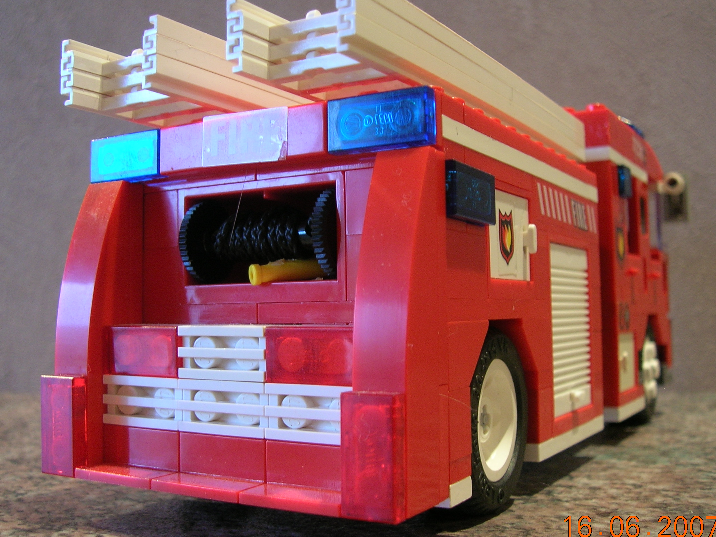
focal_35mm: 41
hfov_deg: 45.8
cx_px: 348
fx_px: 848
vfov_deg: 35.1
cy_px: 270
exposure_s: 1/3.9
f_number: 2.9
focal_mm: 5.7
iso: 70
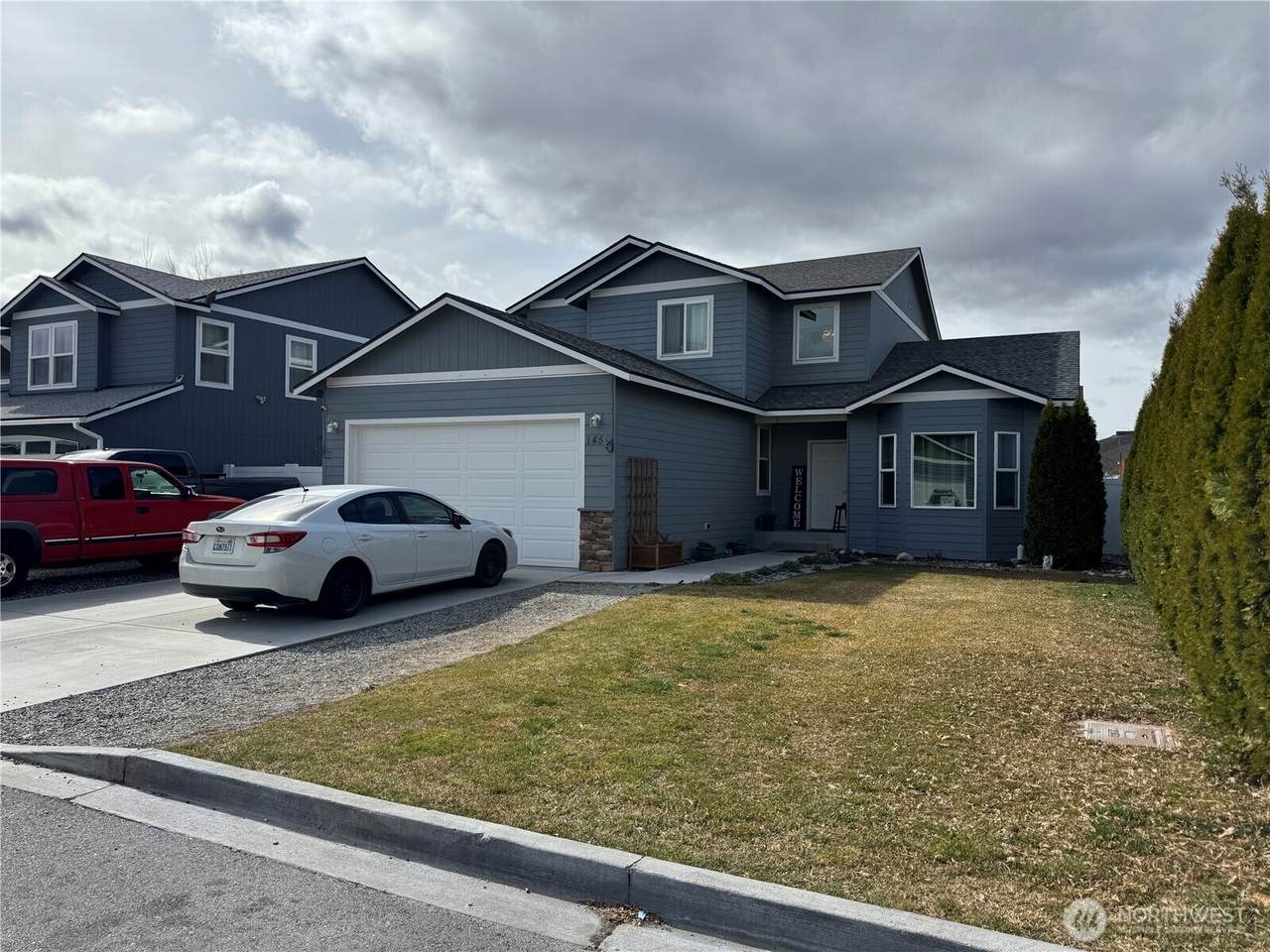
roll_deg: -0.8
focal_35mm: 24
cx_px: 635
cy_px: 476
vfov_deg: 56.8
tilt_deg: +0.5
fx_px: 881
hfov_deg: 71.6
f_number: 1.78
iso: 80
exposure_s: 1/6410
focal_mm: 6.76
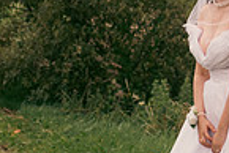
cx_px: 238
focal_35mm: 320
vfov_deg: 4.3
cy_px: 72
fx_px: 2038
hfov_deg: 6.4
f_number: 3.5
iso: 320
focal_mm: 80
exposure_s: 1/200
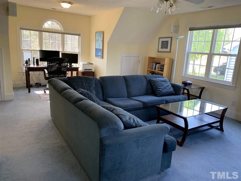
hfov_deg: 67.3
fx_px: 181
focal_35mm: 26
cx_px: 120
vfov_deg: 53.1
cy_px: 90
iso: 100
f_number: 1.8
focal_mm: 4.25
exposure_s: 1/88
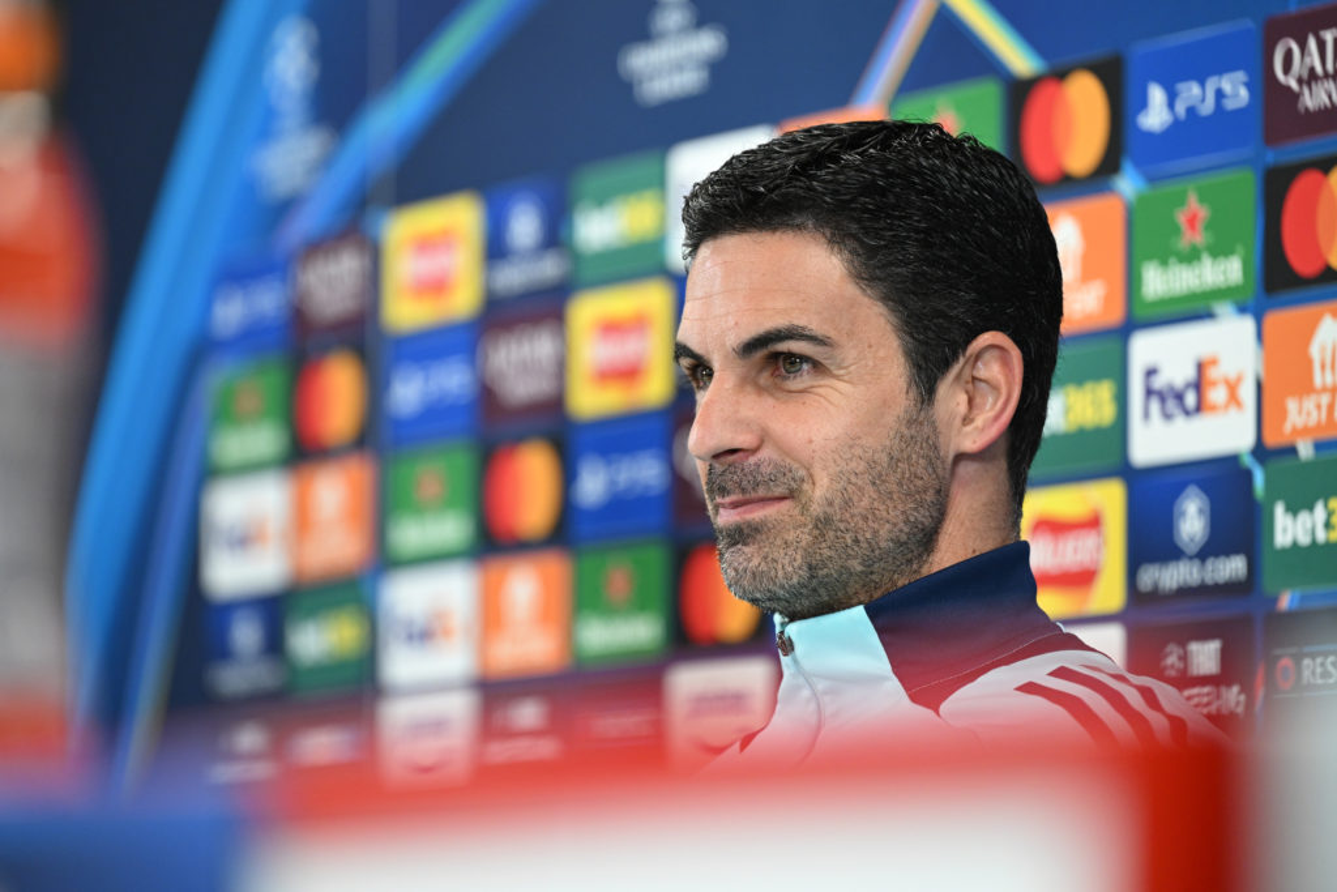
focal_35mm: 200
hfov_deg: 10.3
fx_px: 7428
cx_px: 668
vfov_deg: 6.9
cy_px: 446
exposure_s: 1/250
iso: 2000
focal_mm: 200
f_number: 3.5
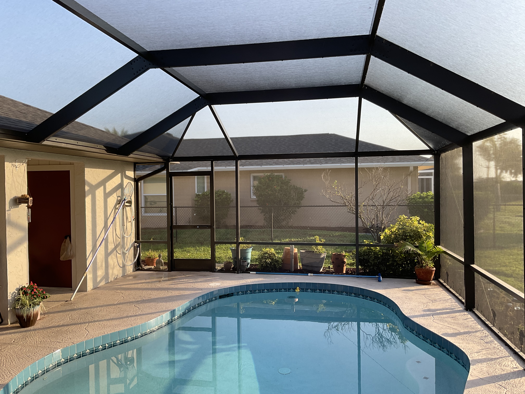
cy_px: 197
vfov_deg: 48.2
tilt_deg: -1.9
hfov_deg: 61.7
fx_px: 440
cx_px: 262
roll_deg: -0.5
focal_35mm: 29
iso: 16
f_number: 1.8
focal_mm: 3
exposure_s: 1/241
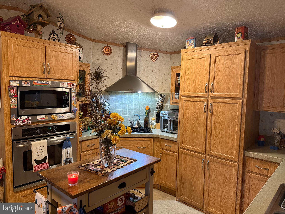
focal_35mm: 24
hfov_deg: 71.6
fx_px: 198
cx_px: 142
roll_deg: -0.3
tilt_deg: -6.5
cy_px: 107
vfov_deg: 56.8
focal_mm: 6.76
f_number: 1.78
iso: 400
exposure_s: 1/60
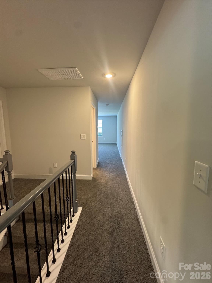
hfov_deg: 85.7
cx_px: 106
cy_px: 142
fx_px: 114
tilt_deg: -6.8
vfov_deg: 102.1
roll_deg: +0.6
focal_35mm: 14
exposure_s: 1/60
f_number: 2.2
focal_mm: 2.22
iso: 250
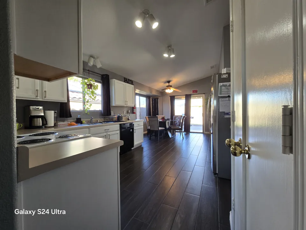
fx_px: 115
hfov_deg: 106.2
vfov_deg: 89.9
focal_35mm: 13
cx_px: 153
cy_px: 115
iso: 100
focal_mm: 2.2
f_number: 2.2
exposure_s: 1/60
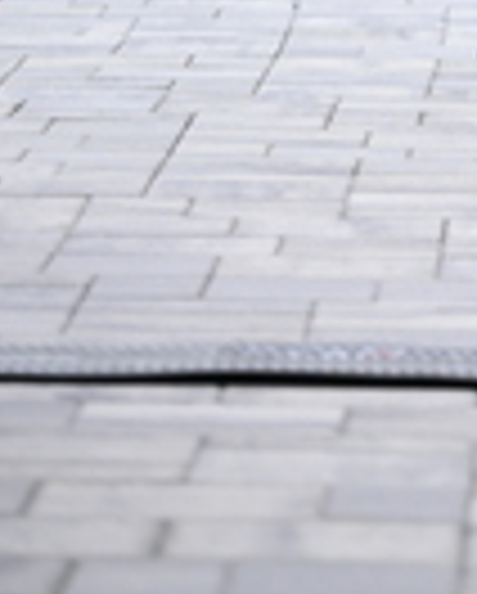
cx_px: 767
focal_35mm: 469
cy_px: -580
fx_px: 8257
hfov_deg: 3.3
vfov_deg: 4.1
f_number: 2.8
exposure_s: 1/1250
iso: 640
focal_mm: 120
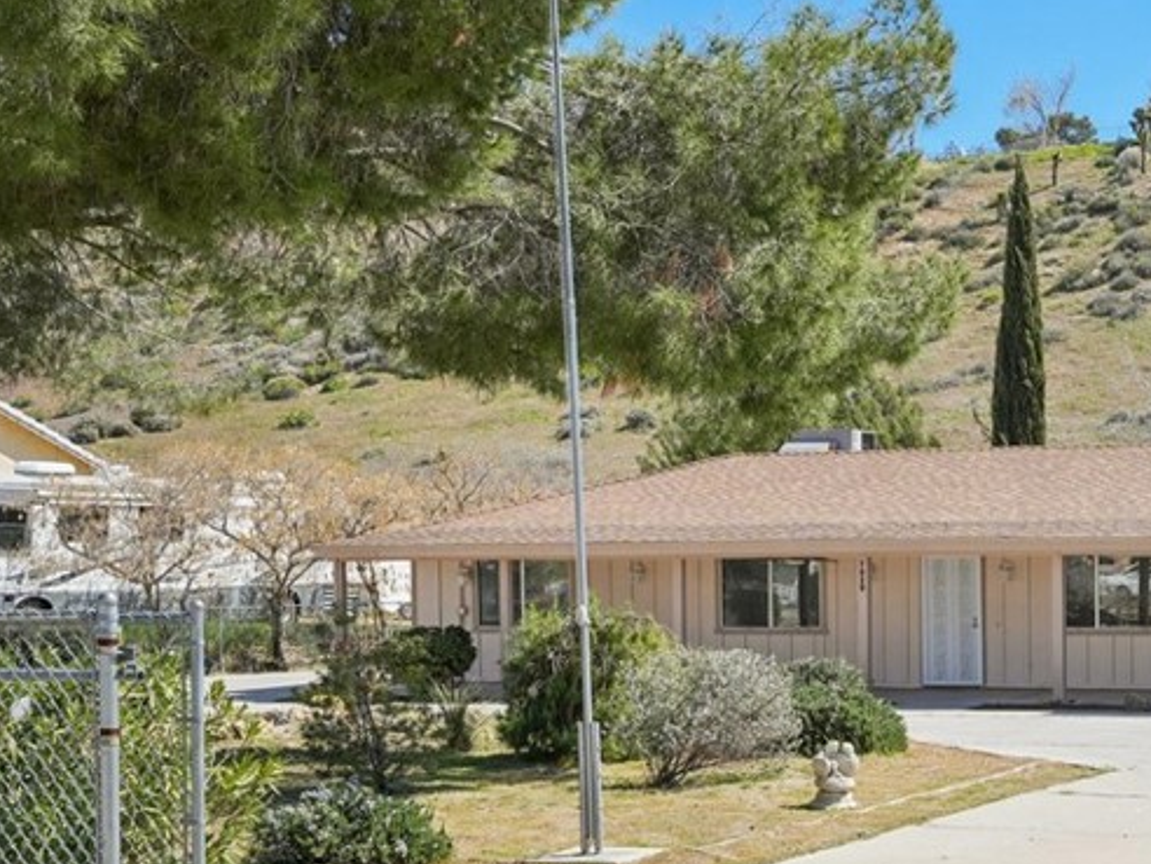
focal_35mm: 61
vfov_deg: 23.9
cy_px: 555
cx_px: 1100
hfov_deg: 29.9
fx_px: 2028
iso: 400
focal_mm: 30.5
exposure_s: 1/1000
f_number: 8
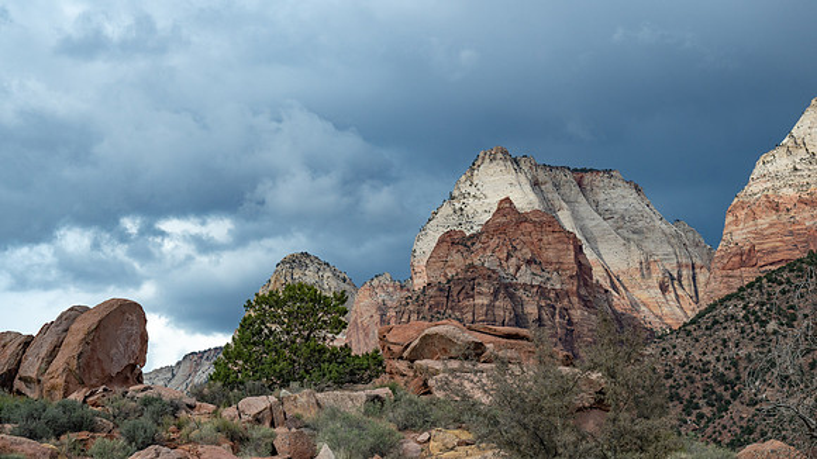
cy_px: 230
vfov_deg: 13.5
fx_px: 1937
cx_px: 408
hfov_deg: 23.8
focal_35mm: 89
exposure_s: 1/200
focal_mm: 83
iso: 400
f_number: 16
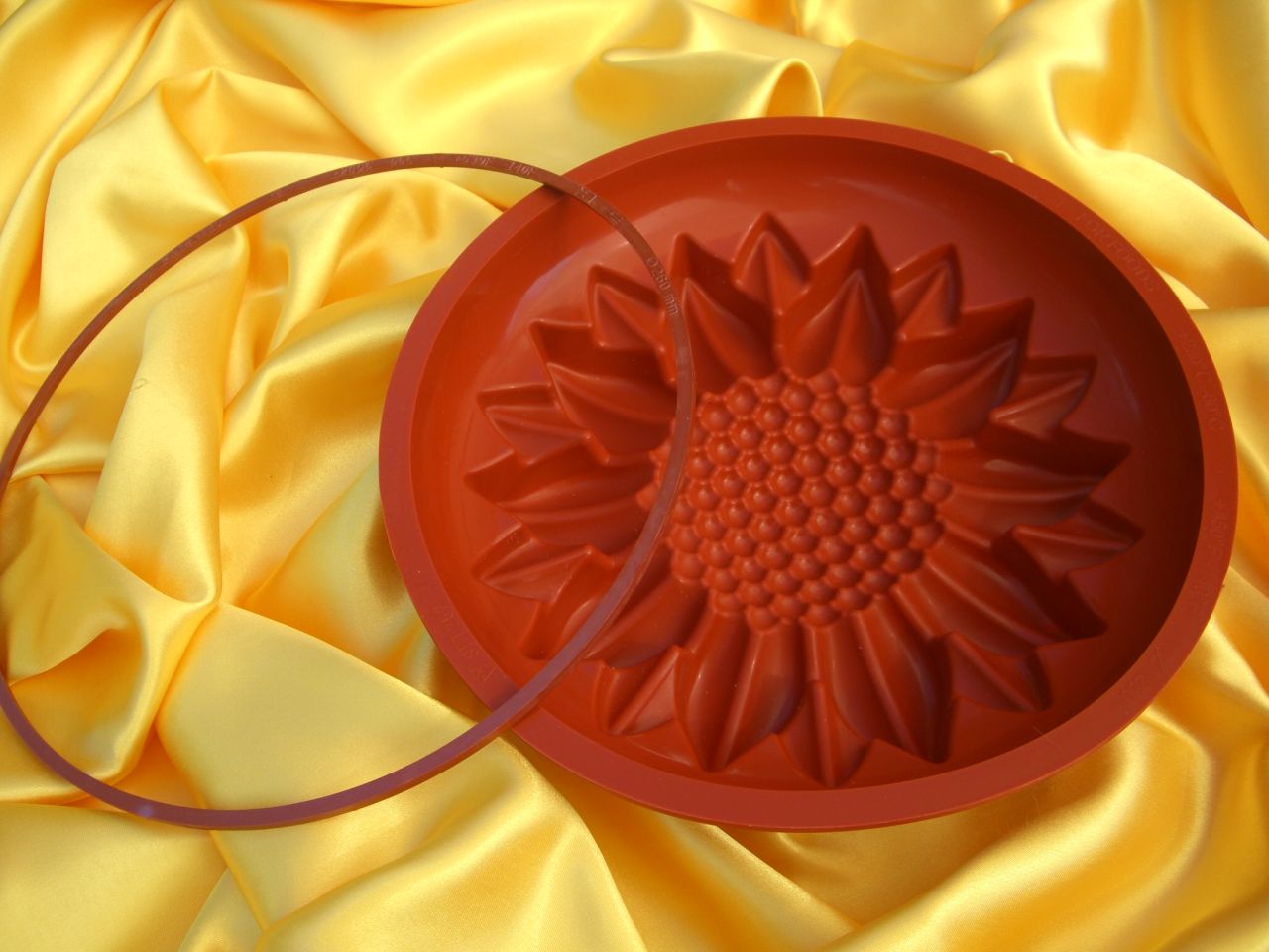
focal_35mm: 38
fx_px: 1393
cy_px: 476
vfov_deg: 37.7
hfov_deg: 49.0
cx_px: 634
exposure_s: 1/320
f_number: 2.8
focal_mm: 7.9
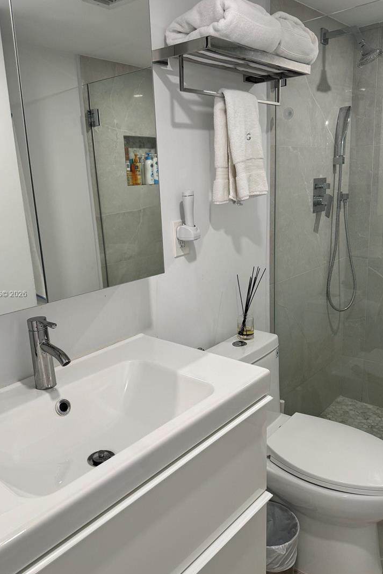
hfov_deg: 46.3
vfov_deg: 65.5
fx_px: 447
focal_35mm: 28
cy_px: 295
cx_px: 169
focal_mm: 6.86
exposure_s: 1/120
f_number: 1.78
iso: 125
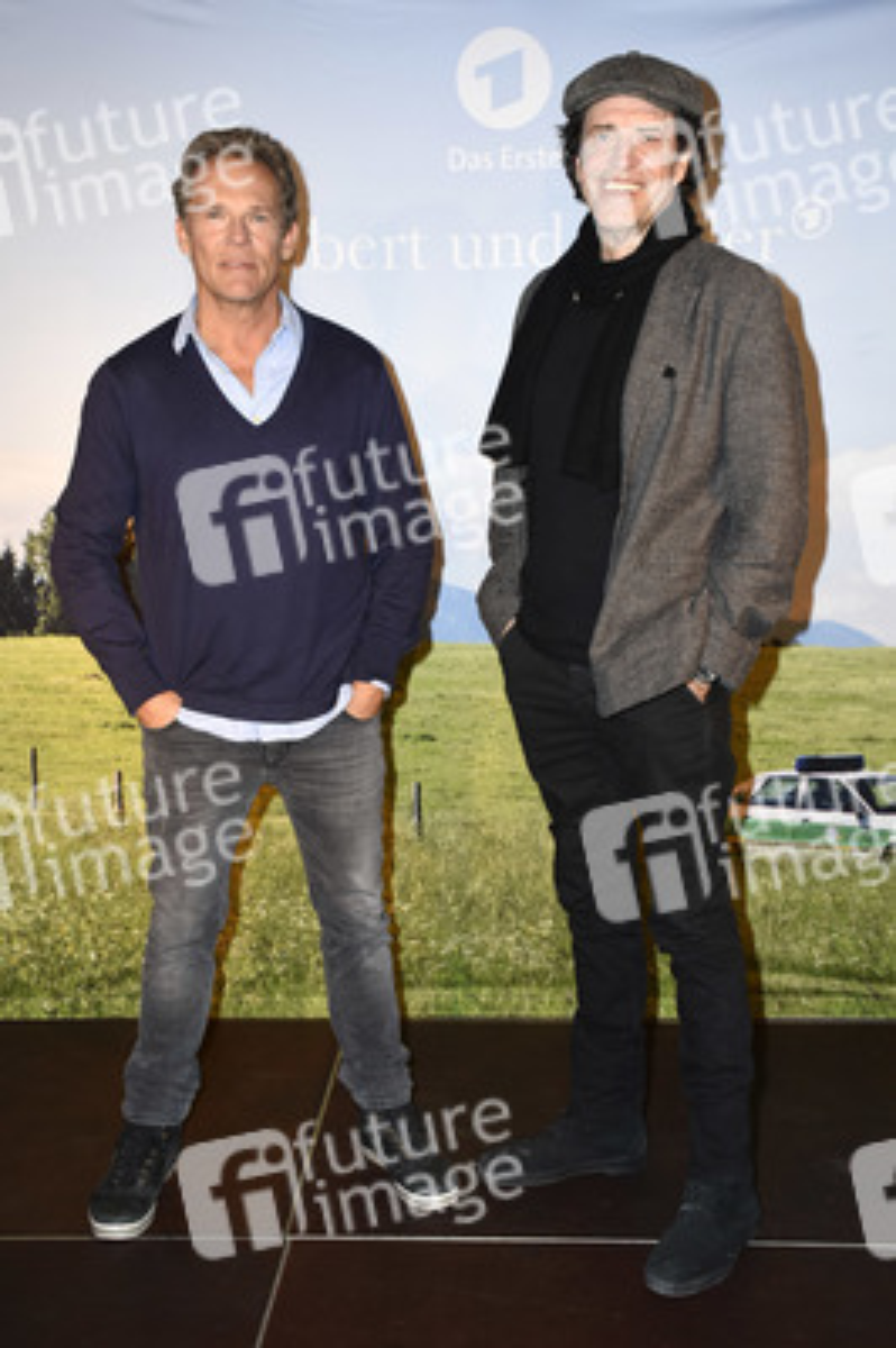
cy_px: 674
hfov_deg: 33.0
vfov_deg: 48.0
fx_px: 1515
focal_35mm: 40
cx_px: 448
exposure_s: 1/160
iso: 640
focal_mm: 27
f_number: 5.6
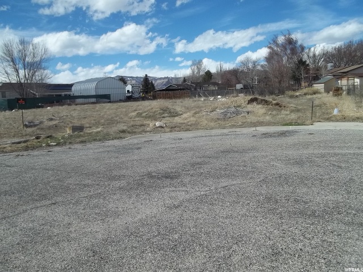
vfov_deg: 44.2
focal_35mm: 32
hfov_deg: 56.8
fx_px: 336
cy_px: 136
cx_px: 182
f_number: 8.8
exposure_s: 1/250
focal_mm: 5.7
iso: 64
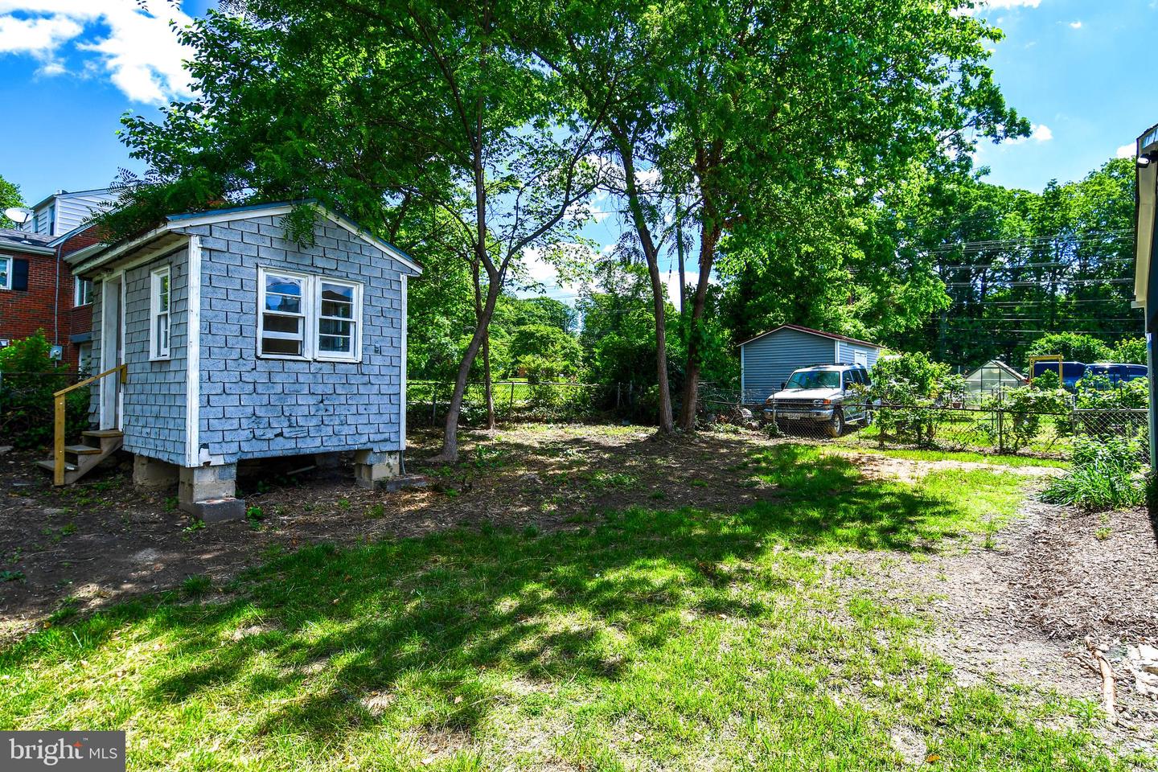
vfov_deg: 67.4
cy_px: 386
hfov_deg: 90.0
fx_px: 579
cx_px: 579
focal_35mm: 18
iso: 125
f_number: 8
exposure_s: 1/250
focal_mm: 12
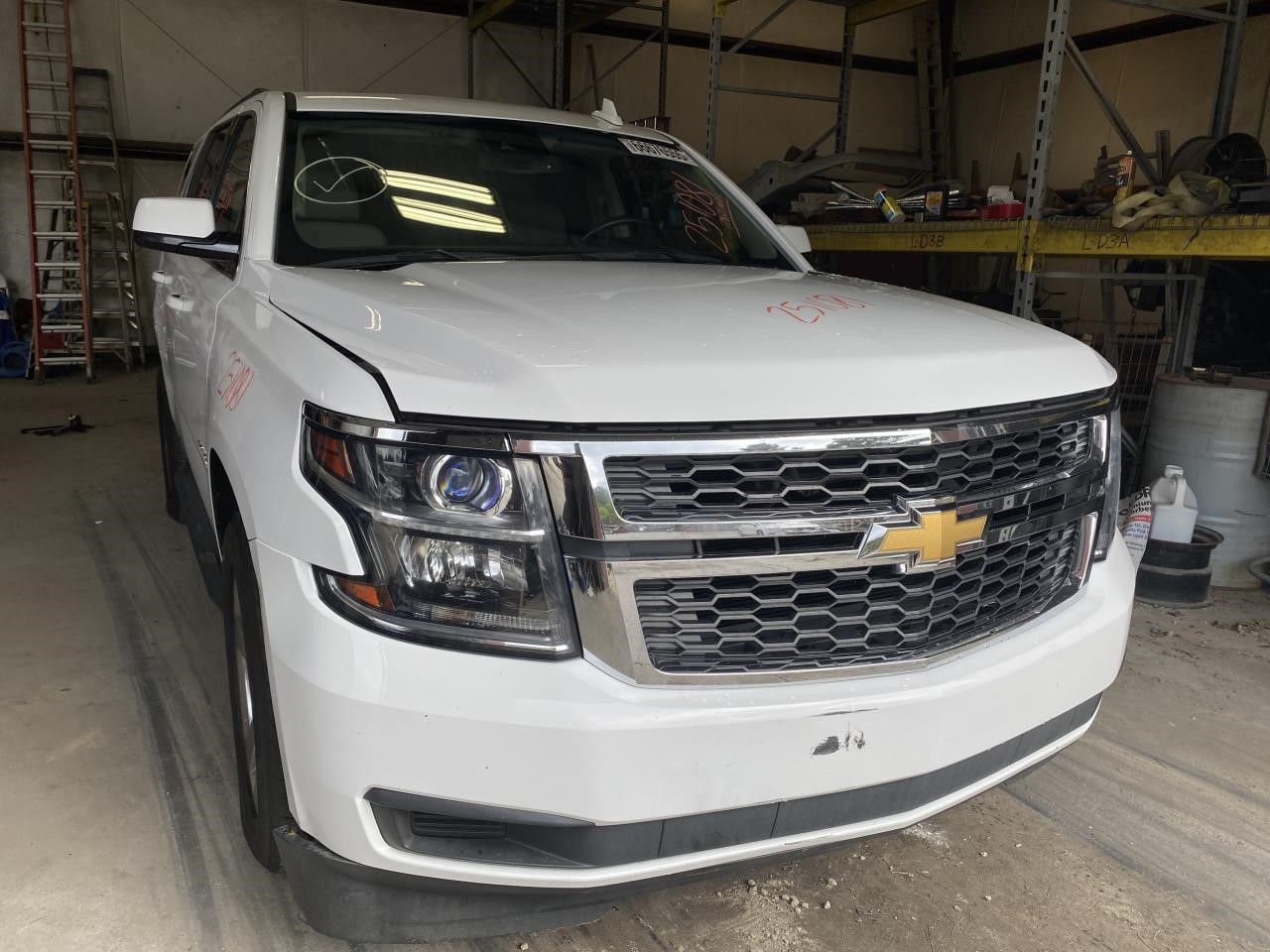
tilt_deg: -11.9
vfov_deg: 53.1
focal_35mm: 26
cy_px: 476
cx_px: 635
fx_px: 954
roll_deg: -1.4
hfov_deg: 67.3
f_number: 1.8
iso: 32
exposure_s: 1/877
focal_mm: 4.25
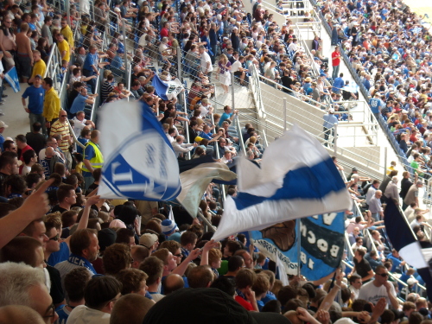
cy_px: 162
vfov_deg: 15.7
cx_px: 216
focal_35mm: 94
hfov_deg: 20.9
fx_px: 1173
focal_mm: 15.32
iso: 64
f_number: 4.4
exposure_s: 1/64
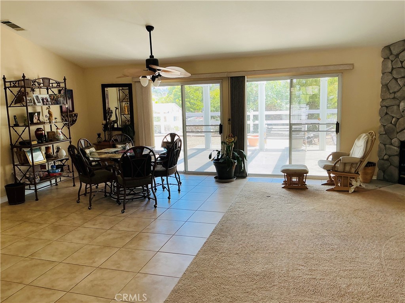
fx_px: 339
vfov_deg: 48.2
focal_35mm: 29
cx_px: 202
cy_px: 152
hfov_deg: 61.7
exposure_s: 1/120
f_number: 1.8
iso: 40
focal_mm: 3
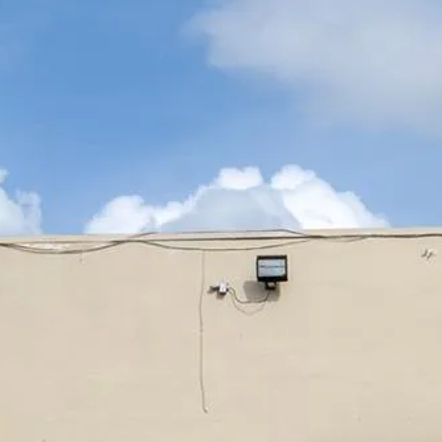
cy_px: 652
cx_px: 288
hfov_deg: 14.3
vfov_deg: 13.5
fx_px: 1762
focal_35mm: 122
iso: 100
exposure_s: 1/500
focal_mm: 30
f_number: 8
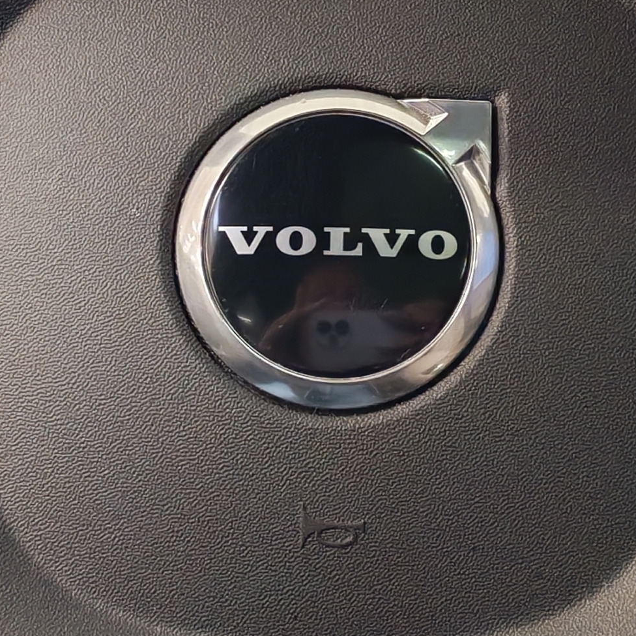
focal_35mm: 115
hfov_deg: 15.2
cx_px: 332
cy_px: 228
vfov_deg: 15.1
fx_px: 2390
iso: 2000
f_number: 1.9
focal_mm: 6.12
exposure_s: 1/50
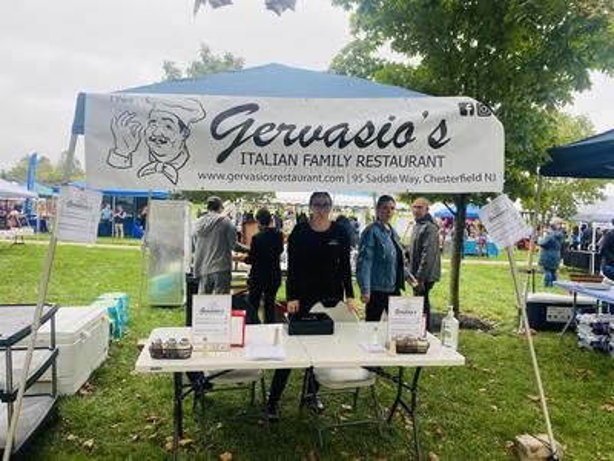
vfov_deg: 53.1
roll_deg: -2.6
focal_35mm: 26
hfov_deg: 67.3
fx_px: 461
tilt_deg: -4.6
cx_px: 307
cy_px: 230
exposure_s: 1/236
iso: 32
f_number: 1.8
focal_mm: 4.25
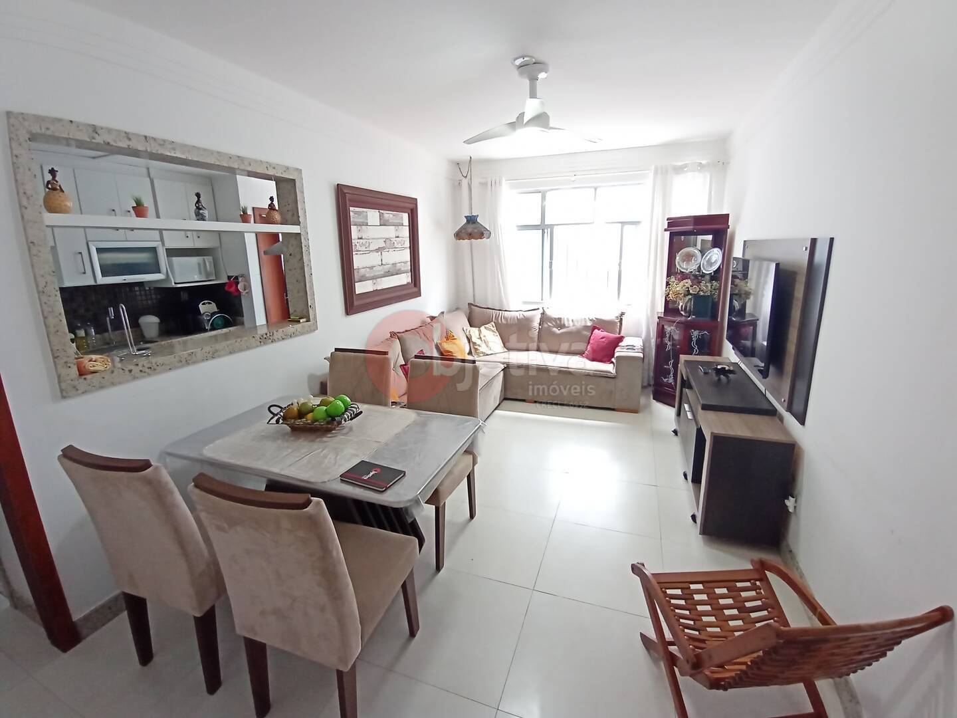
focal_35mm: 28
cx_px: 478
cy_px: 359
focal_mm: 1.66
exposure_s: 1/30
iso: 150
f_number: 2.2
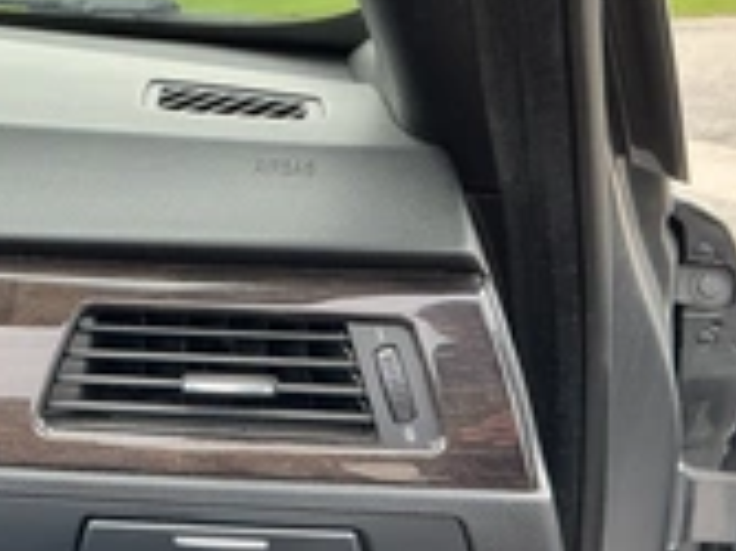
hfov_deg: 27.7
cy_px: 410
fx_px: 1424
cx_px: 44
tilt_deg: -18.4
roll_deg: +1.1
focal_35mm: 67
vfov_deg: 21.7
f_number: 1.8
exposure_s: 1/122
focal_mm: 3
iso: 40
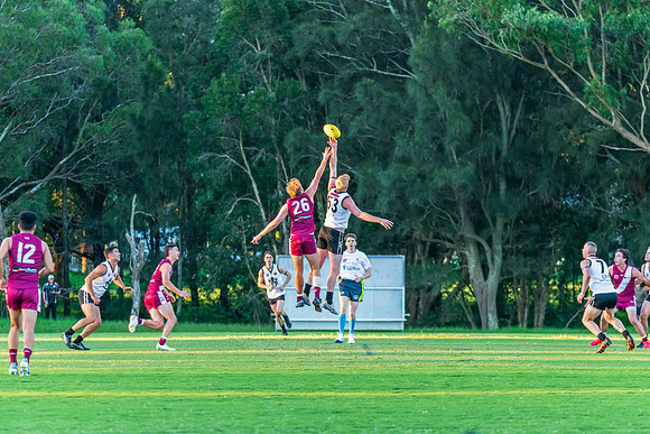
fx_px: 4335
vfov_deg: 5.7
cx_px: 325
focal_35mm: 240
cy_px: 217
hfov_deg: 8.6
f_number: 5.6
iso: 1600
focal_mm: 240
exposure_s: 1/250
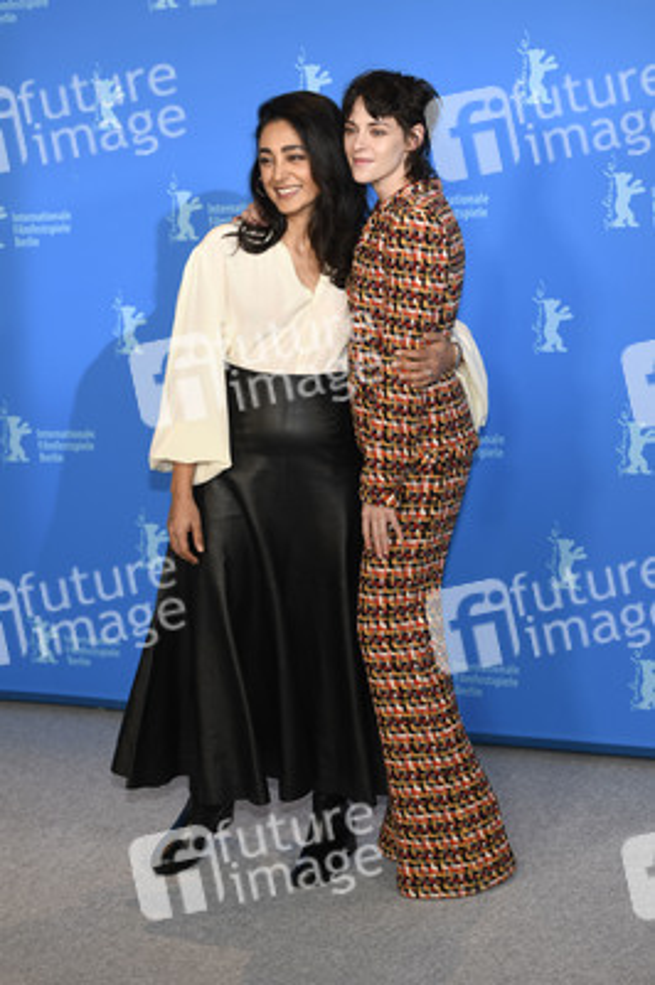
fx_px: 1914
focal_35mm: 70
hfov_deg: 19.4
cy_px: 492
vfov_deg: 28.9
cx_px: 328
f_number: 2.8
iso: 640
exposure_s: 1/400
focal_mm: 70
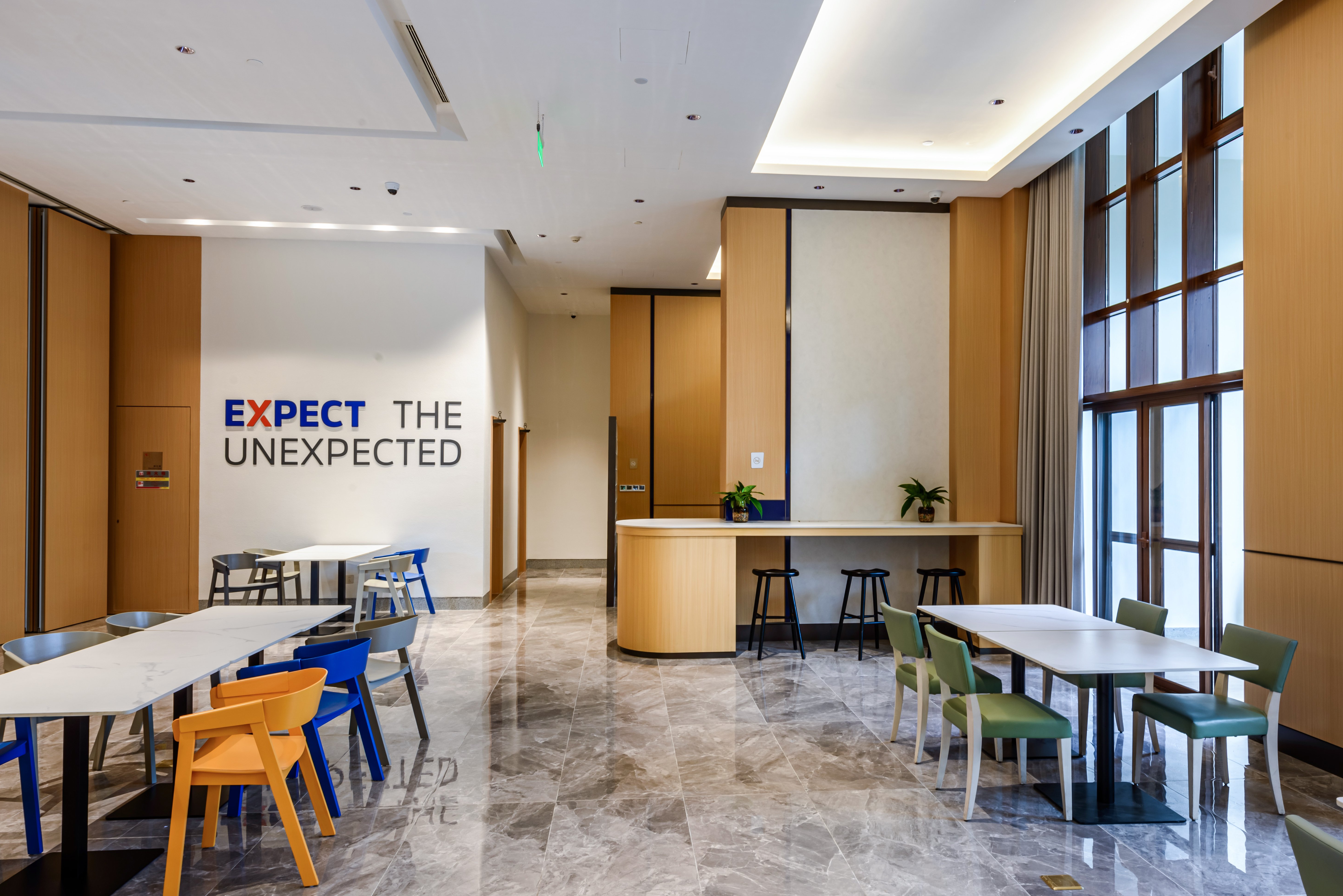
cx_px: 731
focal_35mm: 24
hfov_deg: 73.6
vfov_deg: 53.2
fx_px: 896
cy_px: 466
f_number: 16
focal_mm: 19
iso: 100
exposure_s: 1/8
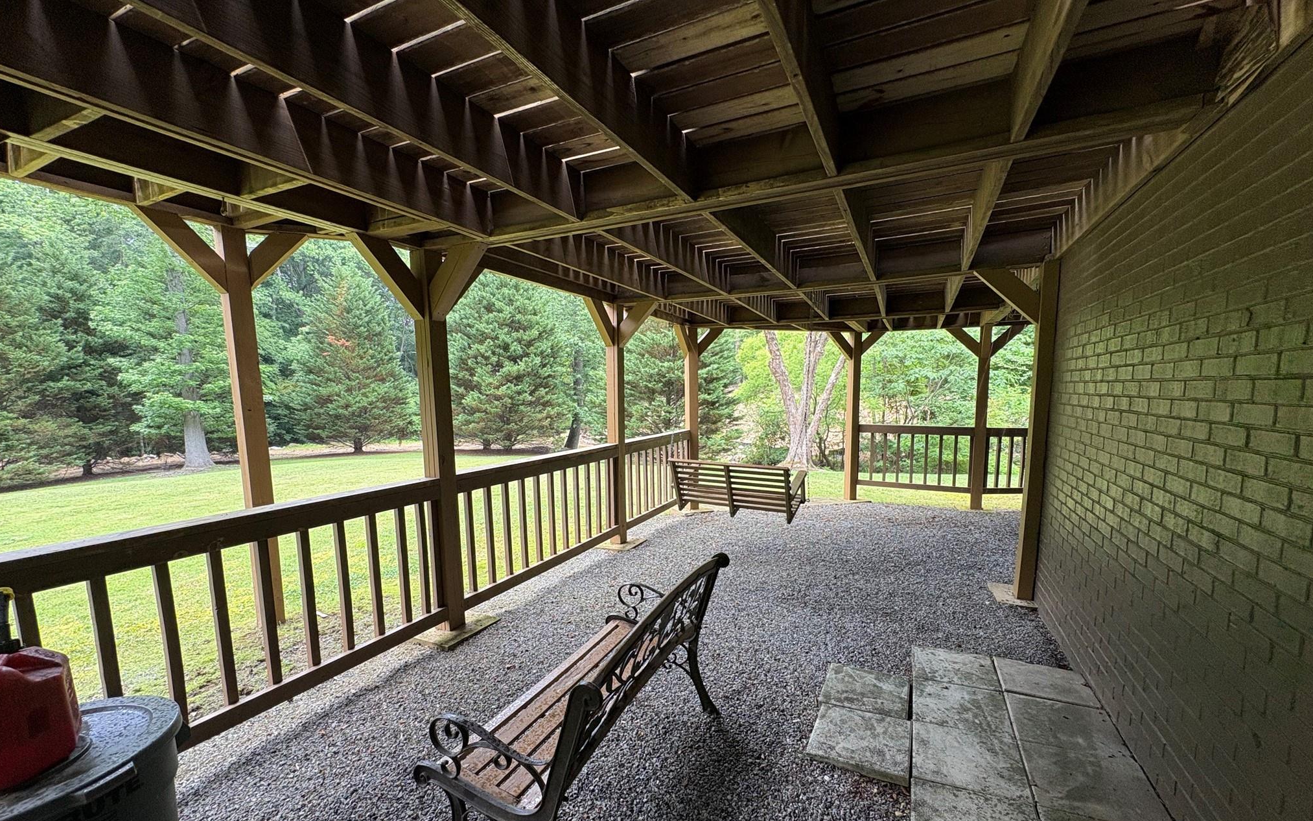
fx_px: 537
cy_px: 456
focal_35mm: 15
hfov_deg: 101.5
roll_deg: +0.9
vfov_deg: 74.5
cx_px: 656
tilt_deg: -6.6
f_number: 2.2
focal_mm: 2.22
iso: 40
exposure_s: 1/99
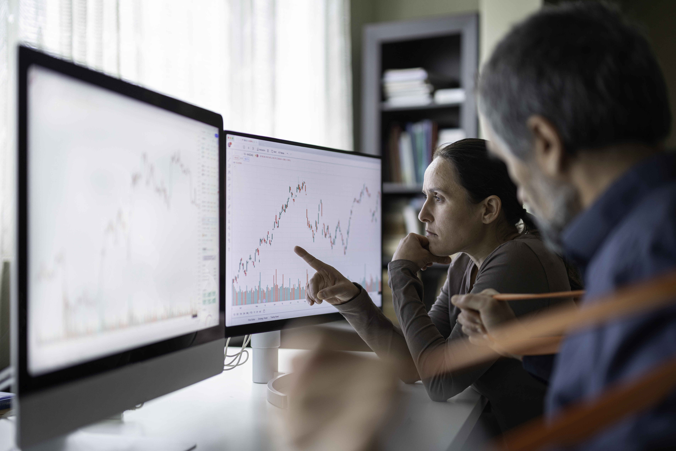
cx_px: 338
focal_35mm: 50
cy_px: 226
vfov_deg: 27.0
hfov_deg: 39.6
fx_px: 939
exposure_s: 1/160
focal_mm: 50
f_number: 1.4
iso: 250
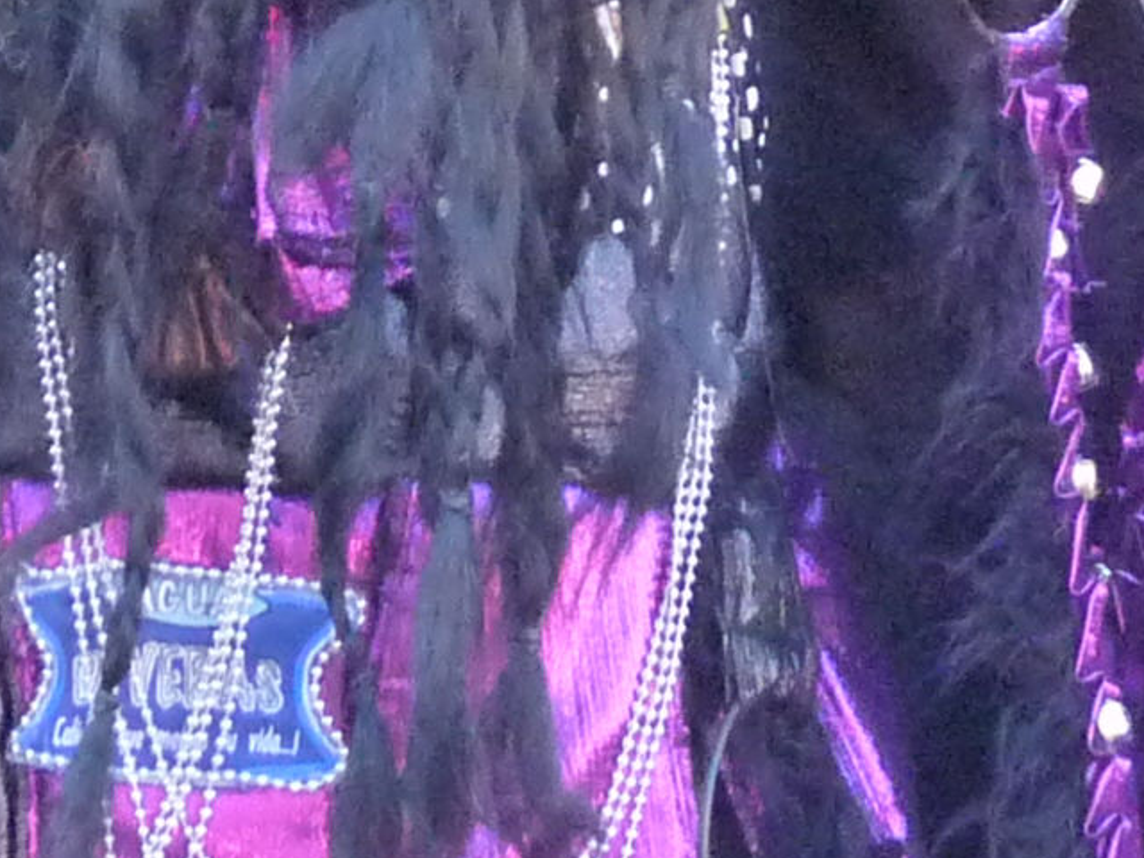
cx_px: 265
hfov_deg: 14.4
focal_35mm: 136
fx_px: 4495
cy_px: -790
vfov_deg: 10.2
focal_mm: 4.8
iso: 640
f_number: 2.8
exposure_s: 1/160
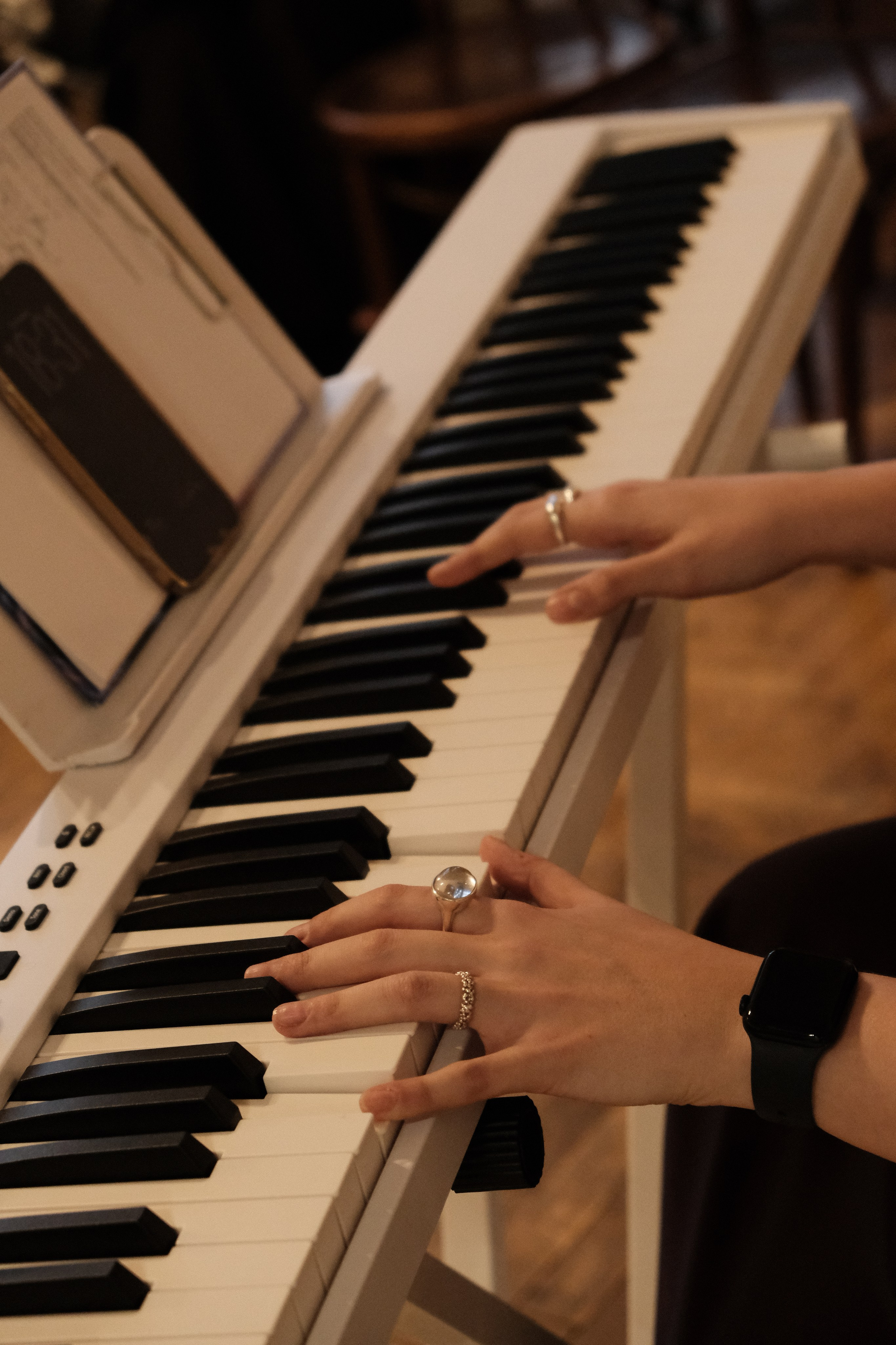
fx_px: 3098
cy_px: 672
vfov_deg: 24.5
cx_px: 448
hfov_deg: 16.5
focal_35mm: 83
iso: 5000
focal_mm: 55
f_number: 4
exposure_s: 1/125
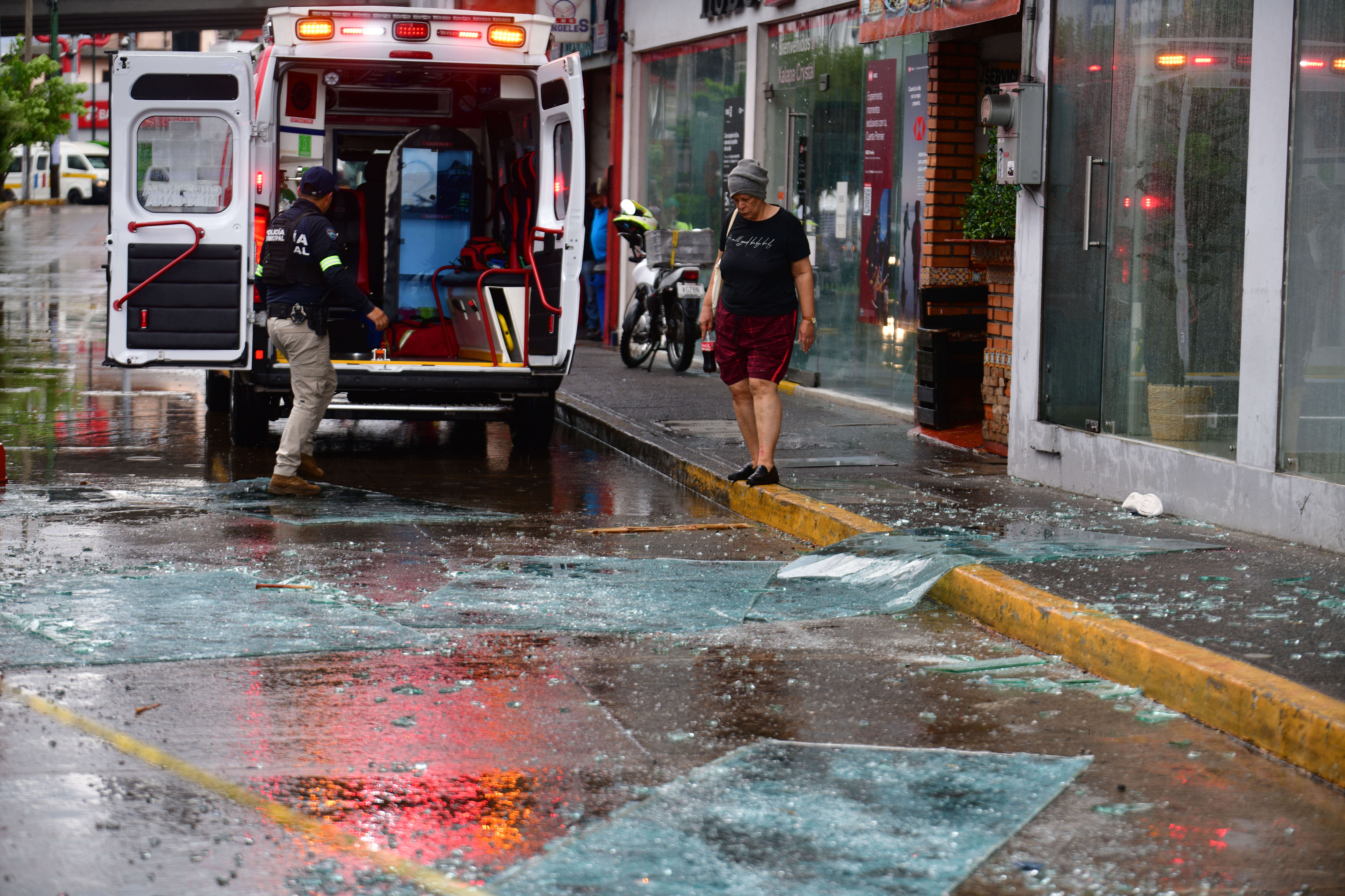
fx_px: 3437
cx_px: 672
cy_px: 448
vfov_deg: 14.9
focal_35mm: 92
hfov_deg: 22.1
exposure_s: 1/500
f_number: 3.2
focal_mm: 92
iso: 200
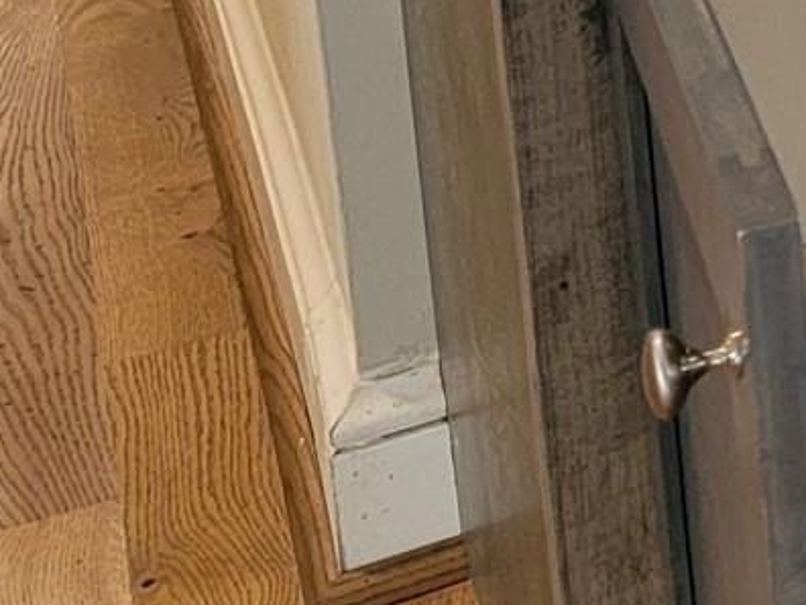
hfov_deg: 13.0
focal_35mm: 124
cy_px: -735
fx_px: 2887
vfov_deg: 10.6
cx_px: 1777
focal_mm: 6.7
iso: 200
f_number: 1.8
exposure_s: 1/60
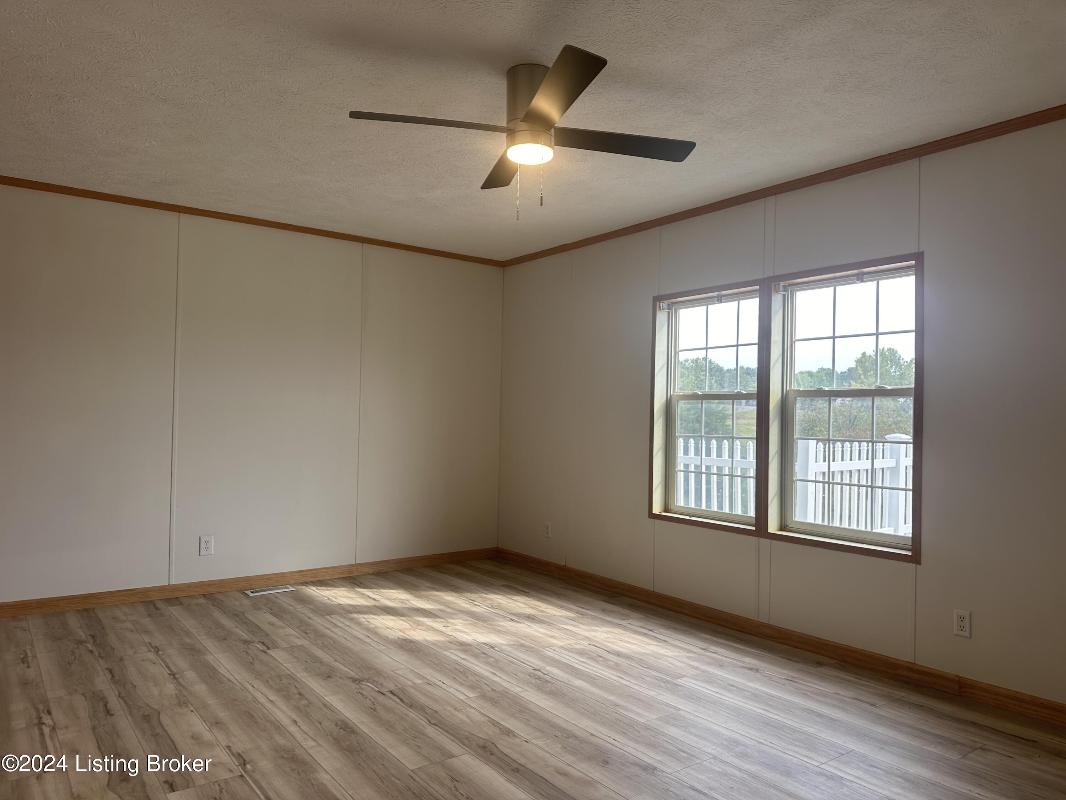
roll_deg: -1.1
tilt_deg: +0.2
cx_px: 533
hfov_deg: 71.6
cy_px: 400
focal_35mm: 24
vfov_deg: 56.8
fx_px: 739
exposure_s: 1/197
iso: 80
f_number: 1.78
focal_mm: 6.86
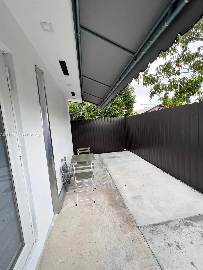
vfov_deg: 106.2
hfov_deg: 89.9
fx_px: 102
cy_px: 135
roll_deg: +5.2
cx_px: 102
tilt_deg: -3.2
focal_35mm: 13
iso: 100
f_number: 1.8
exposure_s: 1/120
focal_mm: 1.57
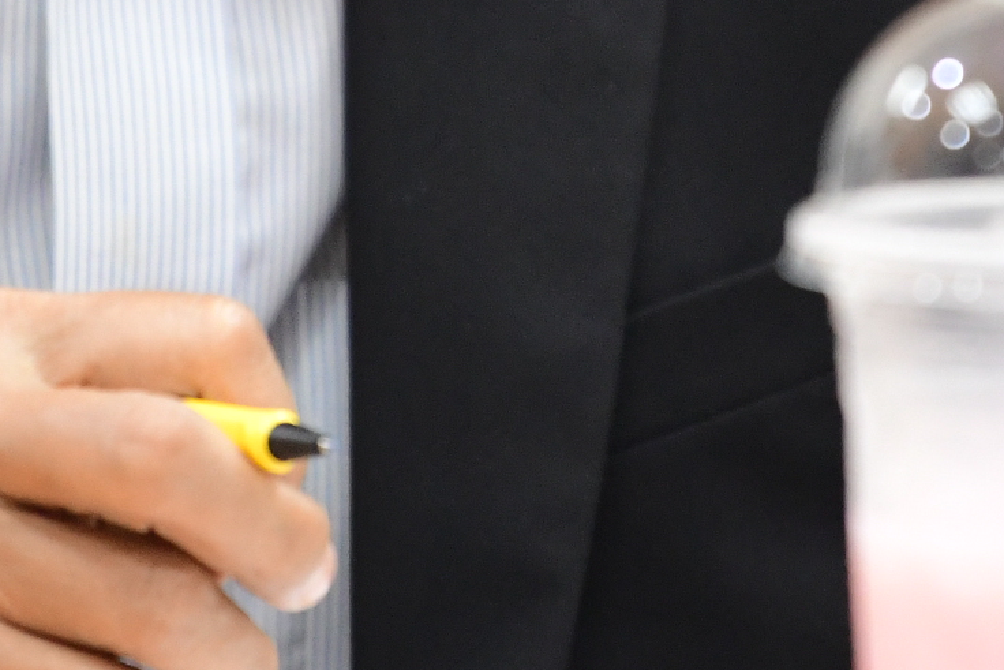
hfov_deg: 1.8
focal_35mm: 1121
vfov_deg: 1.2
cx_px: 475
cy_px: -227
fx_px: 31268
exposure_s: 1/160
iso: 1600
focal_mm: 200
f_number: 2.8
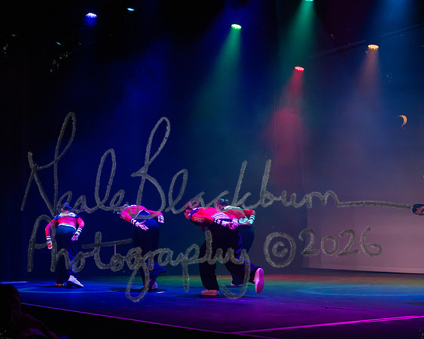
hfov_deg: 33.3
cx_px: 183
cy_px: 170
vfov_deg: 27.0
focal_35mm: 56
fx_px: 707
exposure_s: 1/400
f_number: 5
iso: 6400
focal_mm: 50
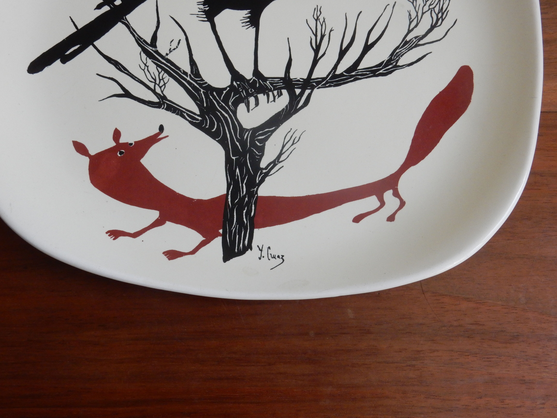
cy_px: 209
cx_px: 278
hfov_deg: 43.9
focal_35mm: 43
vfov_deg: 33.6
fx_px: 692
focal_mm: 7.6
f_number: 4.2
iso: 360
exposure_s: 1/250
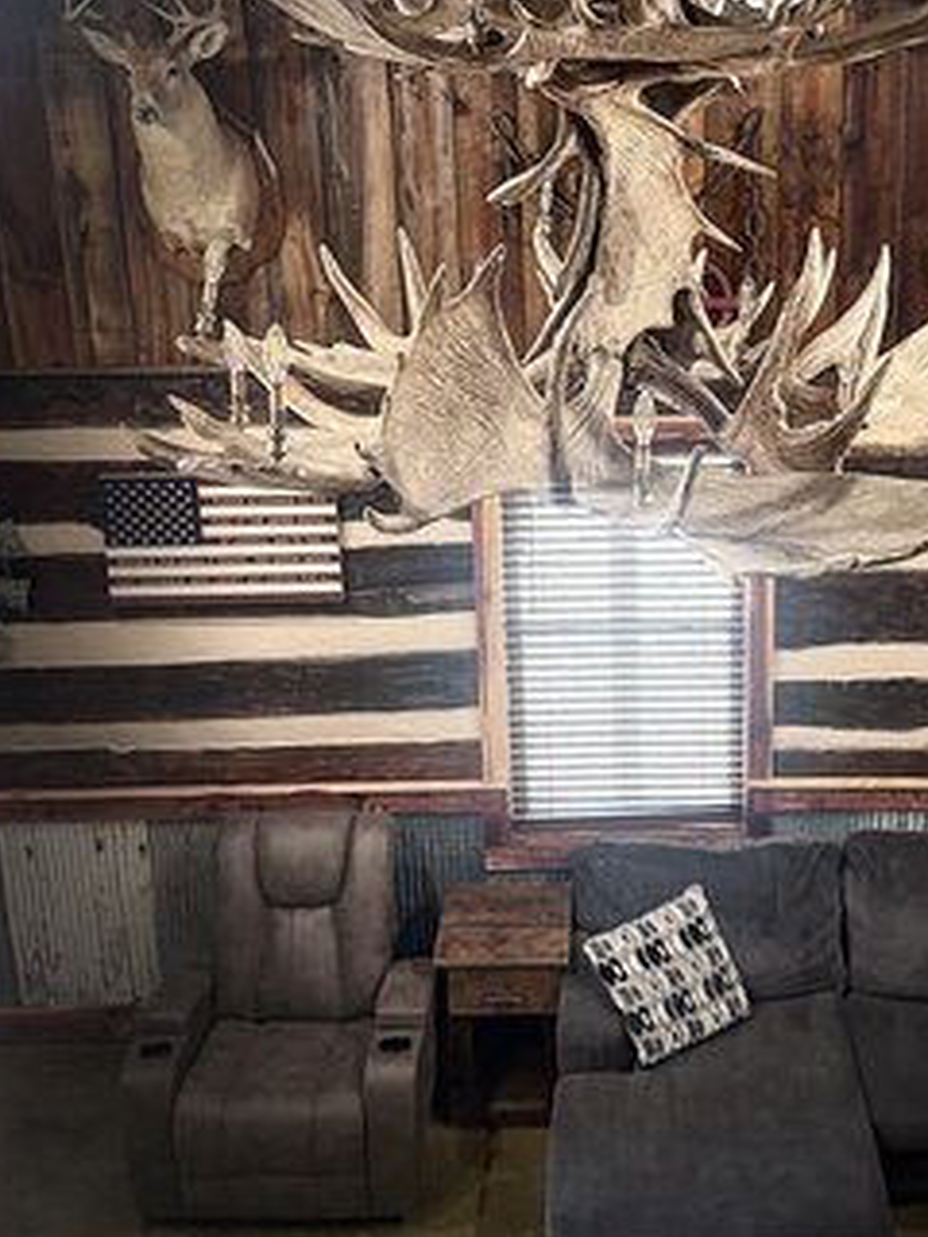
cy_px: 479
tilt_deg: -17.3
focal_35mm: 48
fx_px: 1716
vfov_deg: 39.4
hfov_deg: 30.0
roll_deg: +0.1
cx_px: 630
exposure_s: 1/60
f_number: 1.78
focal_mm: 6.76
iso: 640
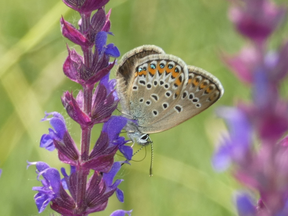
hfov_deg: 11.4
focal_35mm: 173
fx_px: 1440
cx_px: 144
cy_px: 108
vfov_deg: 8.6
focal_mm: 30.9
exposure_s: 1/60
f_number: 5.5
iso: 80
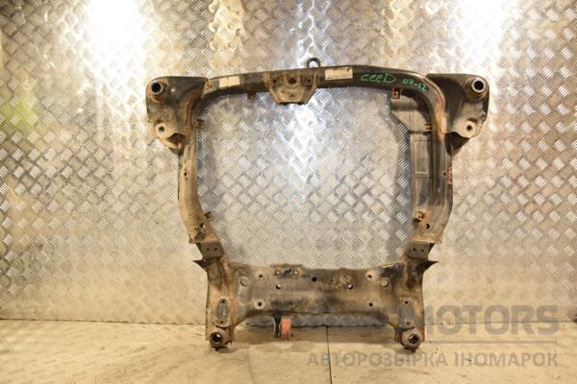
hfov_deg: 67.4
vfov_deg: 47.9
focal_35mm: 27
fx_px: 433
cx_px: 288
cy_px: 192
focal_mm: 18
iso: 800
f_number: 5
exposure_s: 1/200
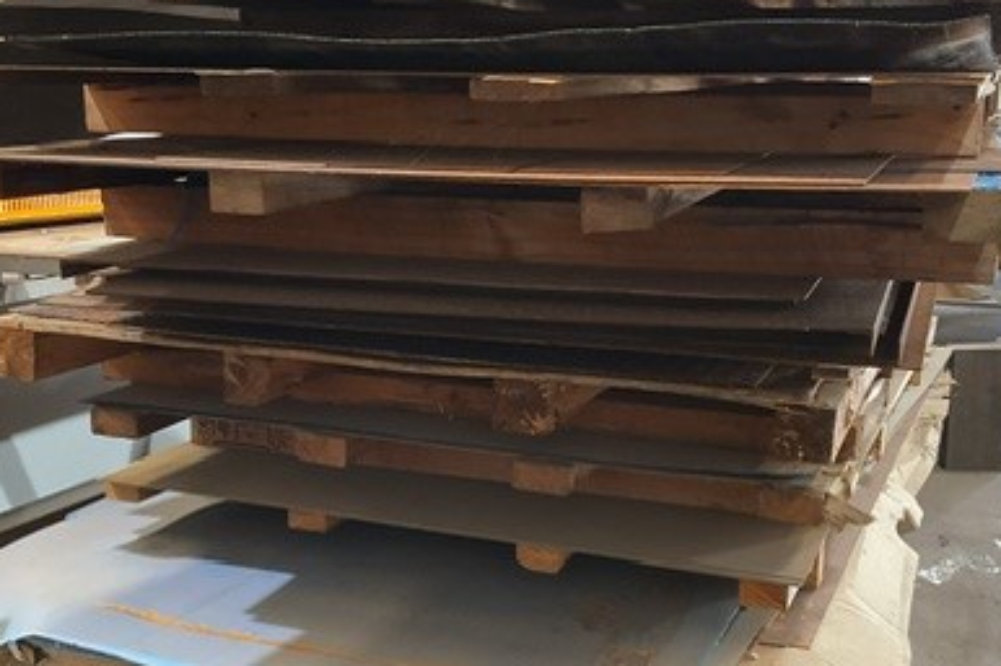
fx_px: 1390
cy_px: 459
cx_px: 490
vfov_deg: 26.8
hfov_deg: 39.6
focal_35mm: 50
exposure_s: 1/40
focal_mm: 3
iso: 200
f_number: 1.8
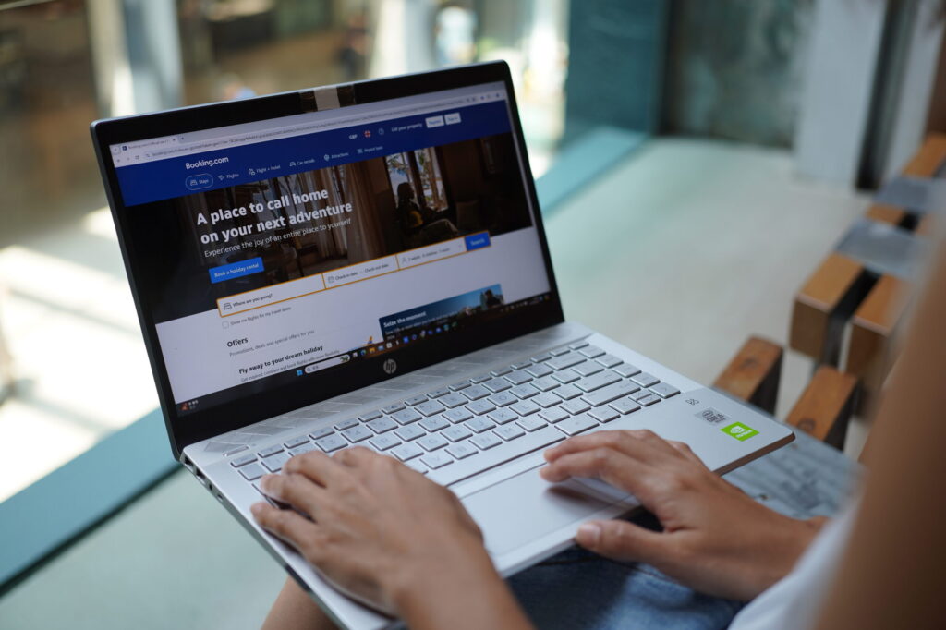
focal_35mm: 40
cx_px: 473
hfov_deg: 48.5
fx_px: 1051
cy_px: 315
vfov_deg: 33.4
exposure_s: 1/80
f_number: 2.5
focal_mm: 40
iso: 100
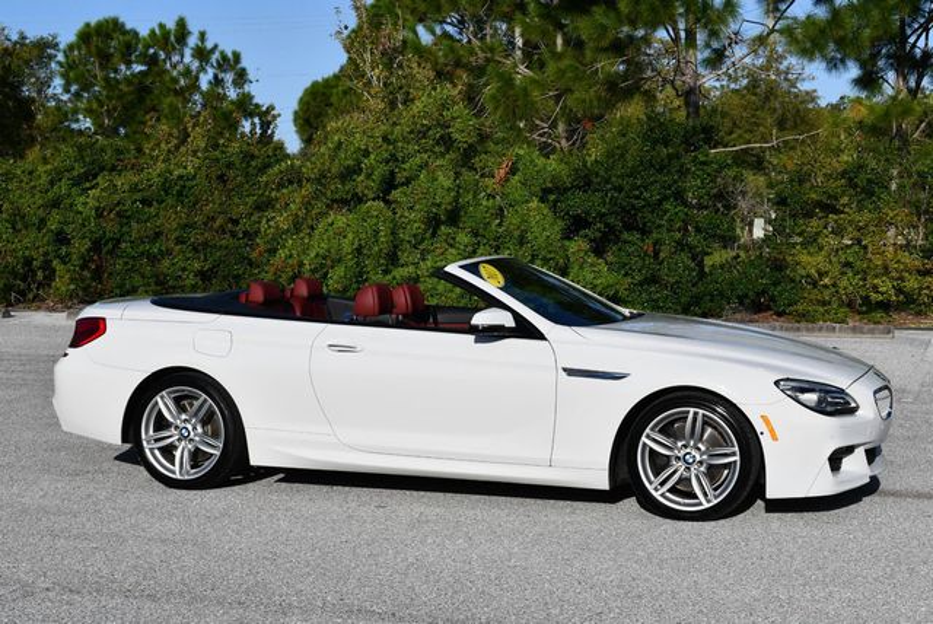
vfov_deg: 21.3
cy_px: 312
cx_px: 466
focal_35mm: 64
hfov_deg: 31.4
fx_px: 1660
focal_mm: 32
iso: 100
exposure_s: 1/320
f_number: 9
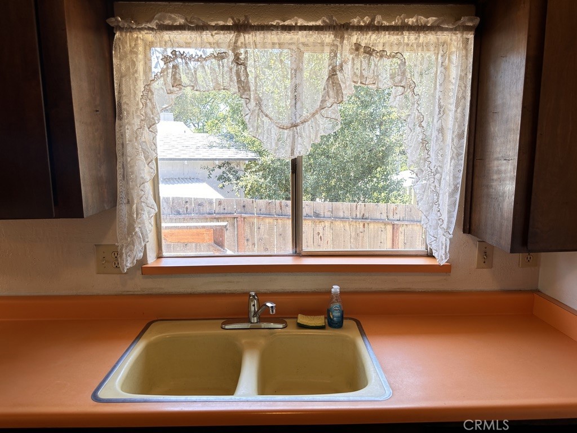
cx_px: 288
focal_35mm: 24
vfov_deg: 56.8
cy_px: 216
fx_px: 400
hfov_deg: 71.6
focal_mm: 6.86
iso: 64
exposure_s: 1/121
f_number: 1.78
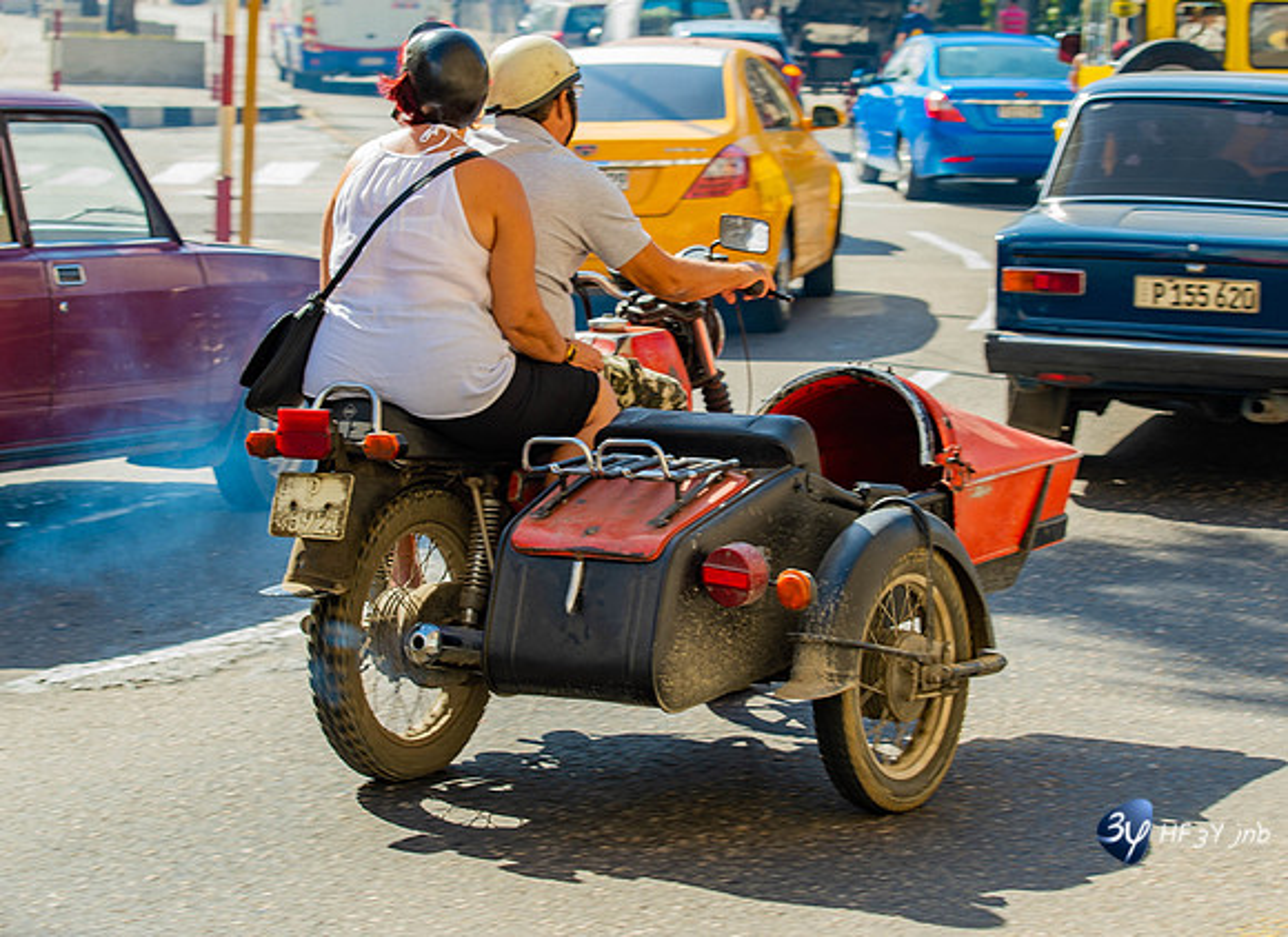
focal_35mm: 108
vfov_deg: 13.4
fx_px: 3990
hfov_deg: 18.3
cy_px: 381
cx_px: 597
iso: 100
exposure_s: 1/160
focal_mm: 70
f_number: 6.3
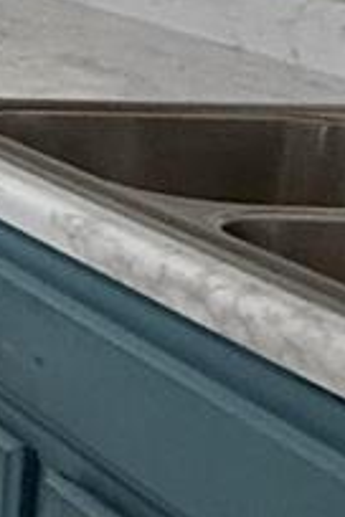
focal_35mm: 114
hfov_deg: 6.8
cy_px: -89
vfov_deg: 17.2
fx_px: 1639
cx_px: -1276
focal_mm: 2.22
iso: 125
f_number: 2.2
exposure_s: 1/120
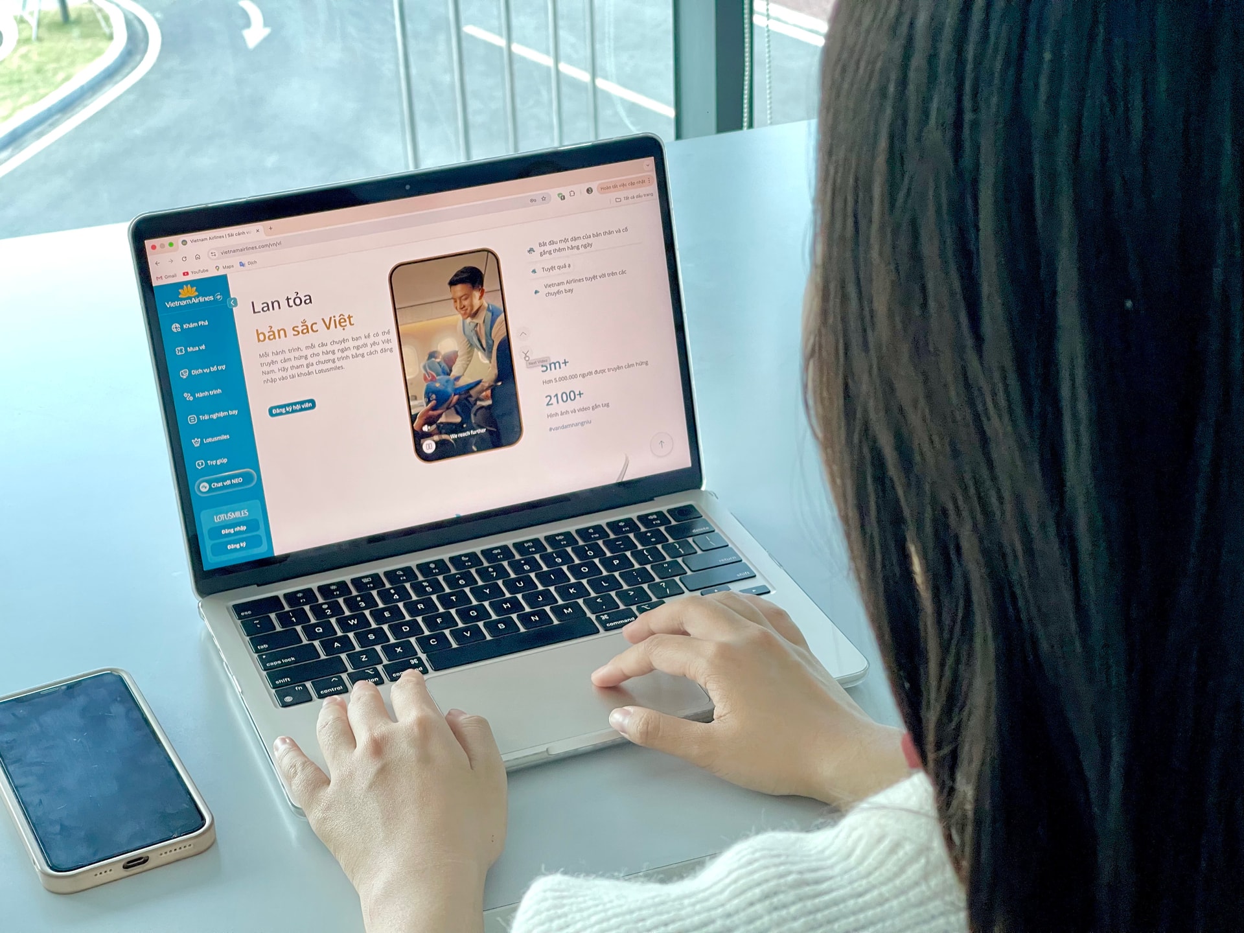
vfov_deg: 22.9
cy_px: 466
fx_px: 2300
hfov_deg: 30.3
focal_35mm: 64
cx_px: 622
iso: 125
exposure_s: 1/100
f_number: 2.2
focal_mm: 7.5
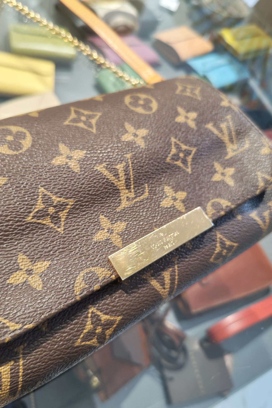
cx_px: 132
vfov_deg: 63.7
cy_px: 206
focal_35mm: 29
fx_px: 329
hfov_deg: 45.0
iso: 500
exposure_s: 1/100
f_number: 1.9
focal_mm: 6.12
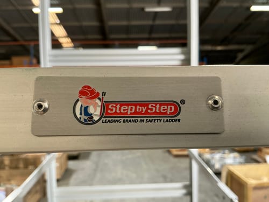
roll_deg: +0.5
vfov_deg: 49.7
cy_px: 101
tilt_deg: -2.6
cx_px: 134
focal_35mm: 28
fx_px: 218
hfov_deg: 63.4
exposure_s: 1/50
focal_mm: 3
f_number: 1.8
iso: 125
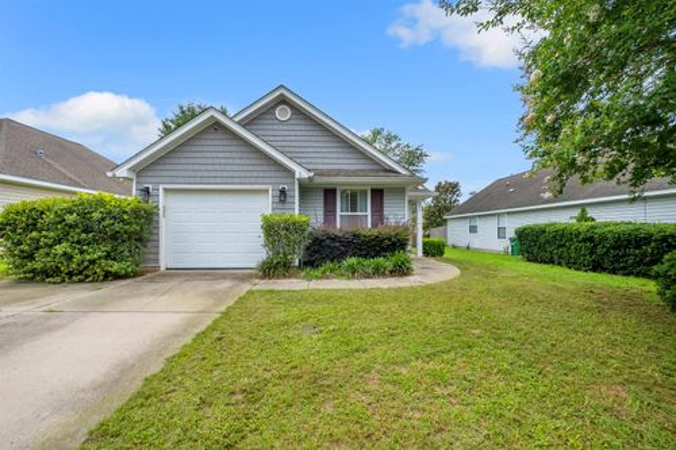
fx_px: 282
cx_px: 338
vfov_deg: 77.3
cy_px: 225
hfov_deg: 100.4
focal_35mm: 15
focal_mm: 10
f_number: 8
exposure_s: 1/1600
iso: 500
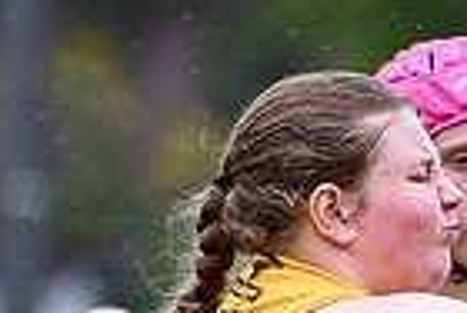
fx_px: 34098
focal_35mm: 2623
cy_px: 546
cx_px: 1172
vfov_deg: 0.5
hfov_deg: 0.8
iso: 560
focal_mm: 200
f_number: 2.8
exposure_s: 1/1600
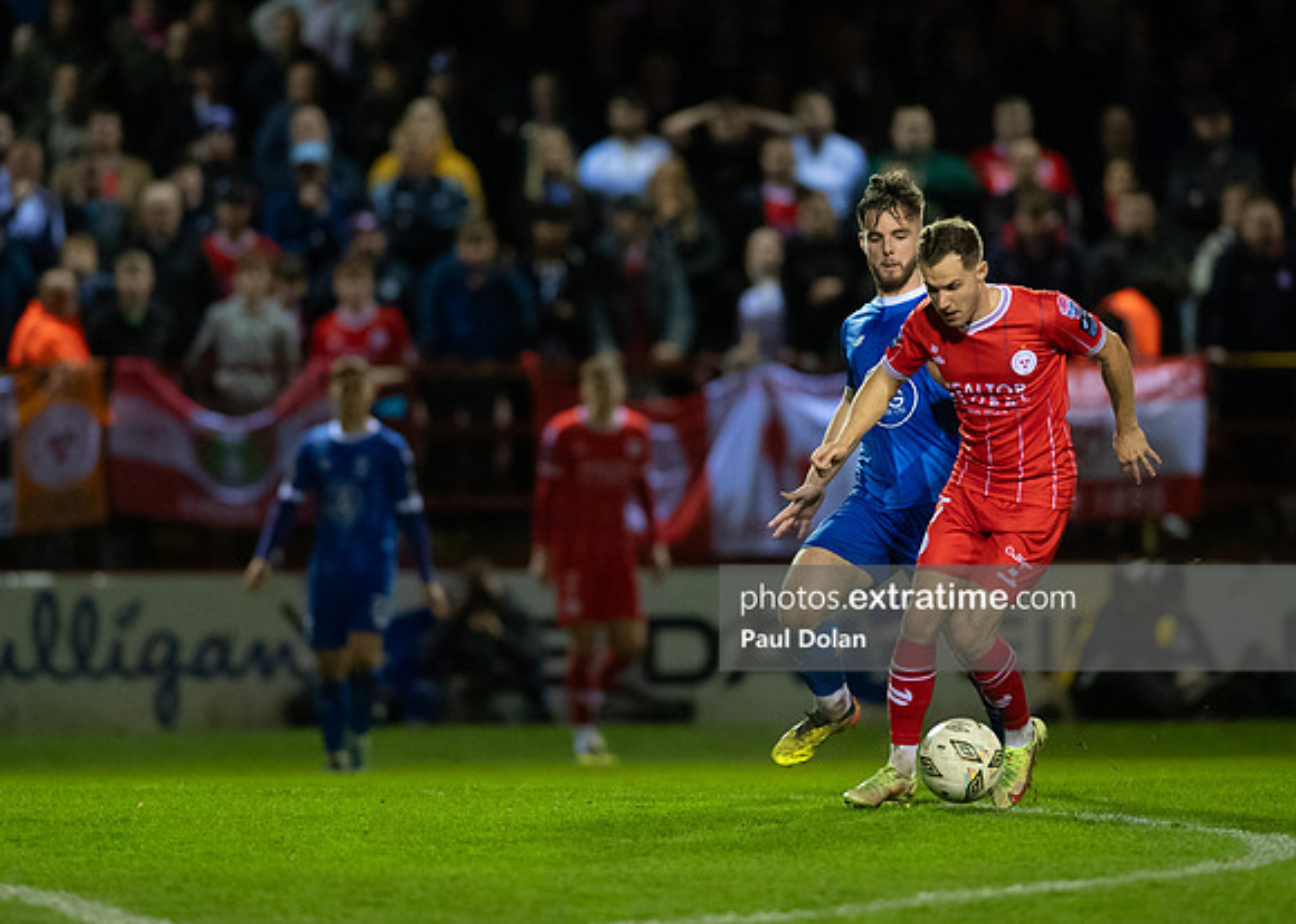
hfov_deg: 5.1
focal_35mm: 392
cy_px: 352
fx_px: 14442
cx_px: 707
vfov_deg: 3.7
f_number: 2.8
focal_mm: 300
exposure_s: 1/1250
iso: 8000
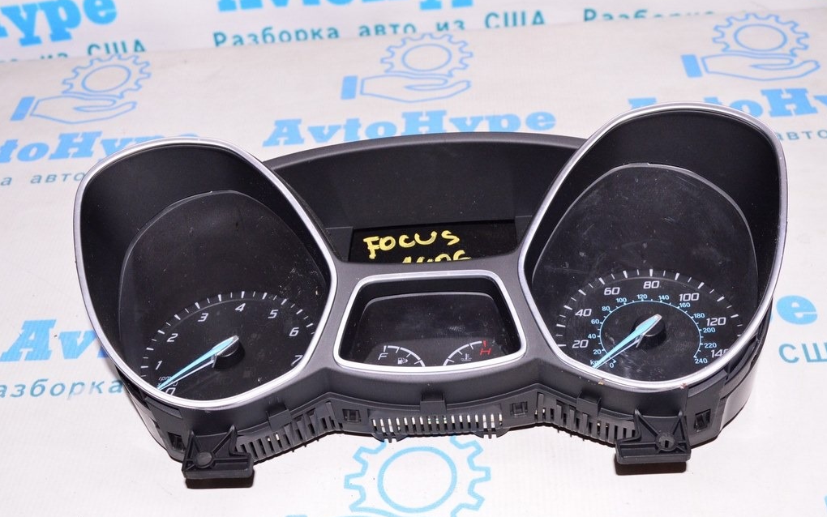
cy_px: 246
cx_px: 414
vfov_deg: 28.0
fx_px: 1037
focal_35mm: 46
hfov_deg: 43.5
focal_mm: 30
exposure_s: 1/200
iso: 1600
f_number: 8
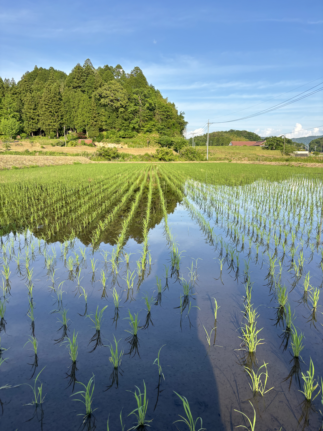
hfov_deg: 53.1
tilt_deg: -10.8
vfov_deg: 67.3
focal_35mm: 26
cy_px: 216
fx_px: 323
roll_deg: -1.1
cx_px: 162
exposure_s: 1/356
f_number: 1.6
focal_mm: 5.96
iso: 50
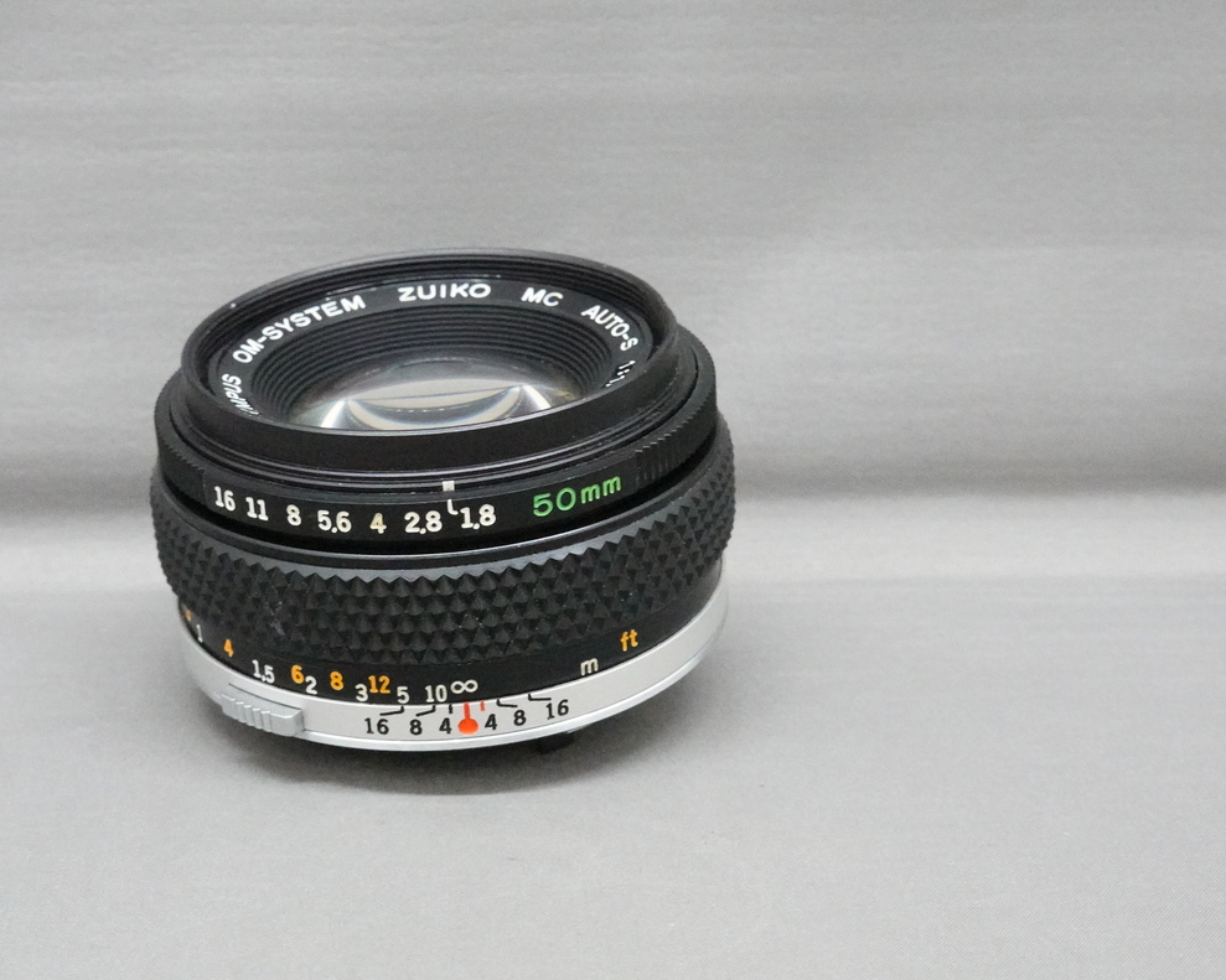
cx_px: 495
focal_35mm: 74
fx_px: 2685
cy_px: 487
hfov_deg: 25.7
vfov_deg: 20.7
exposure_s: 1/80
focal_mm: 23.86
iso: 6400
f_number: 8
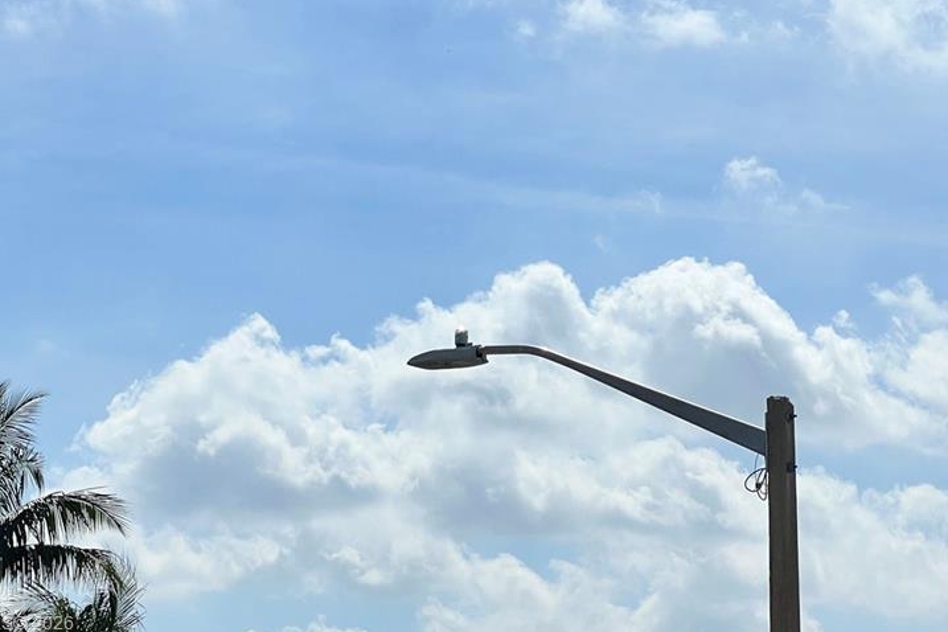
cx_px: 424
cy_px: 625
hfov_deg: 15.3
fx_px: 3528
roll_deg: -0.4
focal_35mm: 134
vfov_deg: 10.2
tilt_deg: +4.4
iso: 32
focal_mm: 9
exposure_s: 1/2732
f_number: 2.8
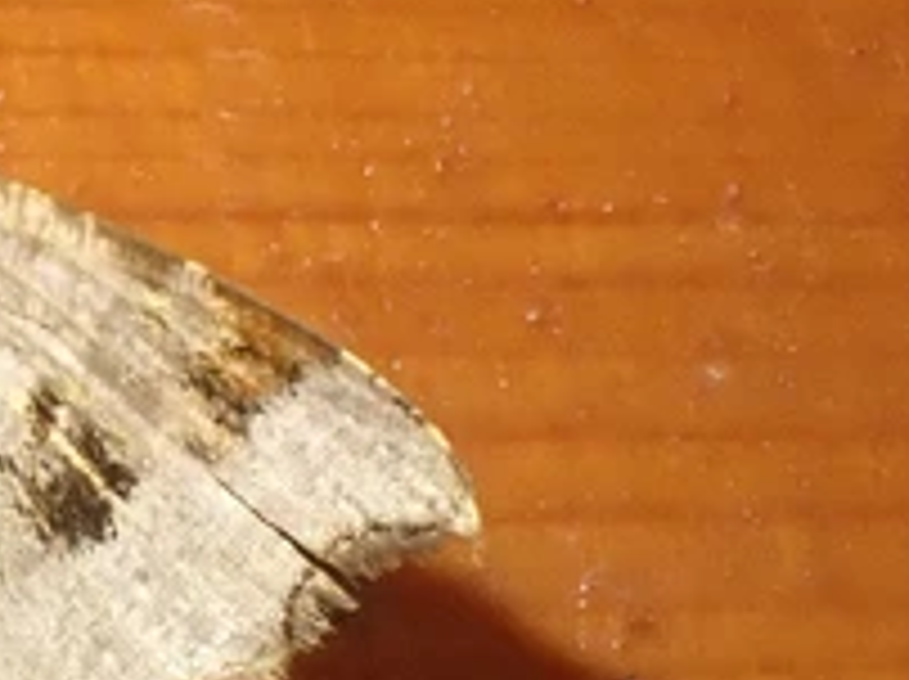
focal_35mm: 184
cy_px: 477
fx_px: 4826
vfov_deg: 8.0
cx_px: 4
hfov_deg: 10.7
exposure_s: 1/80
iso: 800
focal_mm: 10.35
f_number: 5
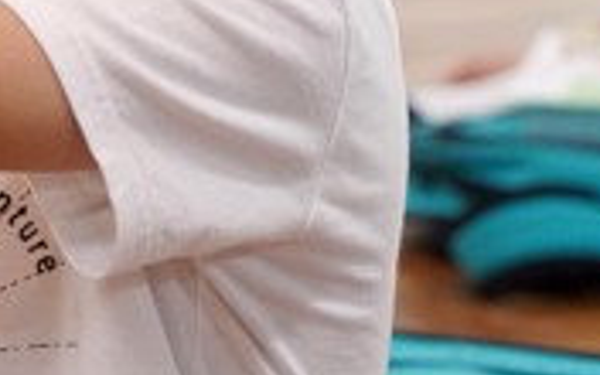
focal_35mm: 386
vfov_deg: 3.4
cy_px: -116
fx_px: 6312
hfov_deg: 5.4
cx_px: -433
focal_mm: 74
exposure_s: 1/160
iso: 1250
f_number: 4
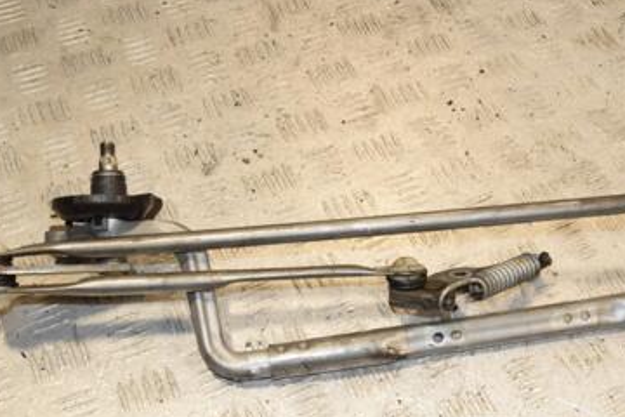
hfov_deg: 33.1
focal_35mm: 60
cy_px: 217
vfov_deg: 22.6
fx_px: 1042
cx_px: 417
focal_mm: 24
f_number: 9
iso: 800
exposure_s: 1/200
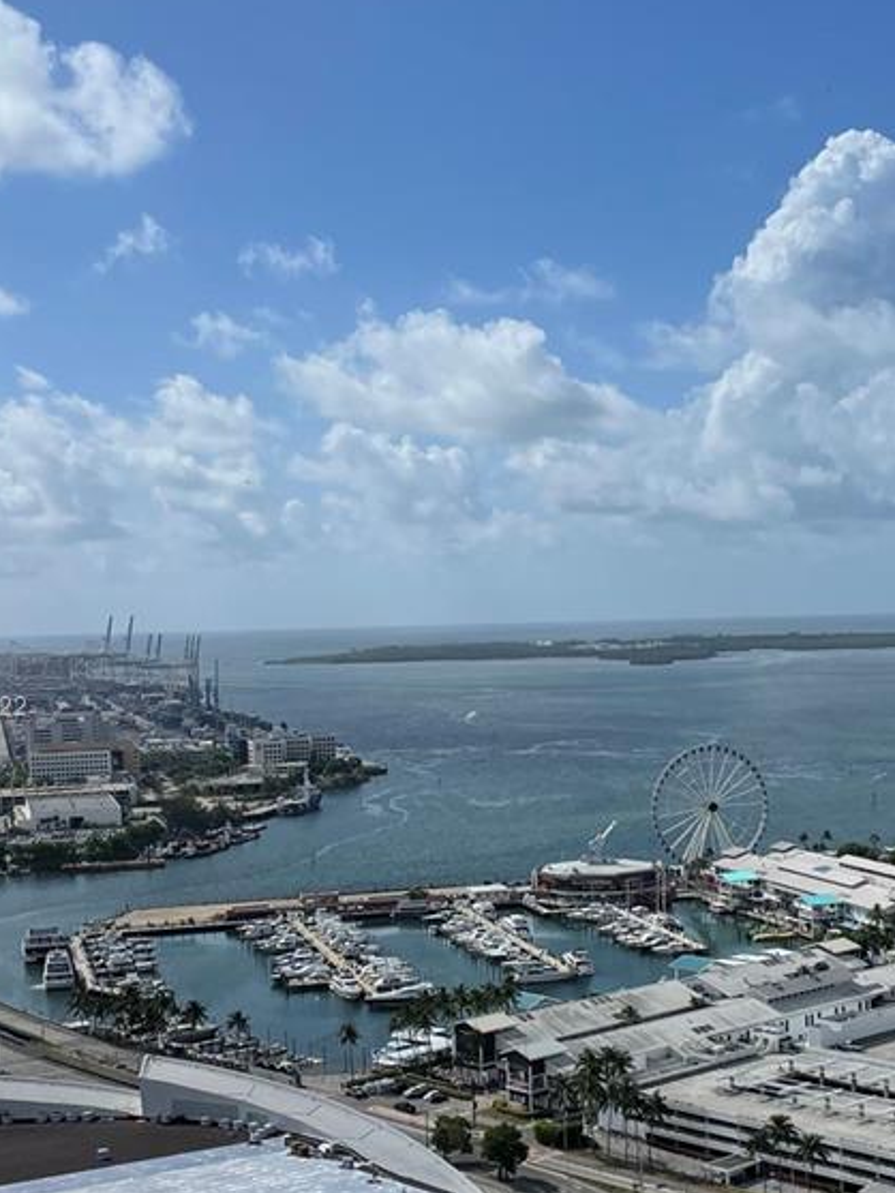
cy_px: 709
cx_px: 600
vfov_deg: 34.2
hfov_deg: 26.0
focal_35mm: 56
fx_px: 1930
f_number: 1.6
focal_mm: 4.2
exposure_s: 1/9091
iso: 32
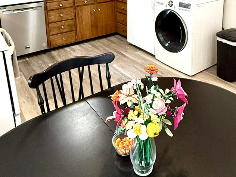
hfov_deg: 53.7
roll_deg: +0.2
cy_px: 9
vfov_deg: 38.2
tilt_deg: -11.4
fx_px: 232
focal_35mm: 34
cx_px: 138
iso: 320
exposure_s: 1/60
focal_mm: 2.22
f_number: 2.2
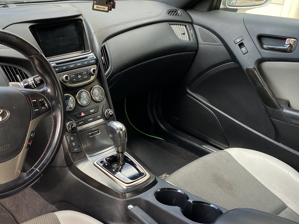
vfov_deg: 33.5
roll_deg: -2.6
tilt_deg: -27.3
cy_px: 133
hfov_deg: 42.4
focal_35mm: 43
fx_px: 371
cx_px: 73
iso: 80
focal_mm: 4.25
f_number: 1.8
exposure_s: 1/122
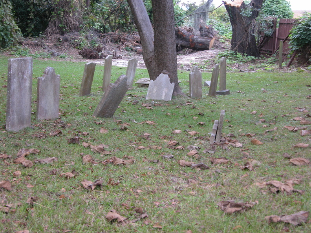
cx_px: 156
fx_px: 593
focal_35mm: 66
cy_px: 116
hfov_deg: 29.4
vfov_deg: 22.3
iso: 100
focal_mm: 16.8
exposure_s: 1/28
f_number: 3.2
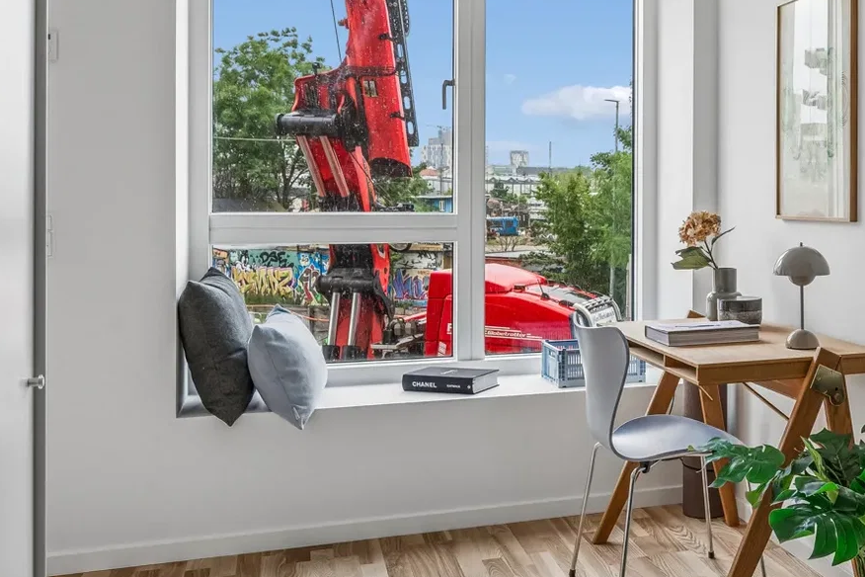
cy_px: 218
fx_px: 1009
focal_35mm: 42
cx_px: 733
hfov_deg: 43.5
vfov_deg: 31.8
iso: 640
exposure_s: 1/40
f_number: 9
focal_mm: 23
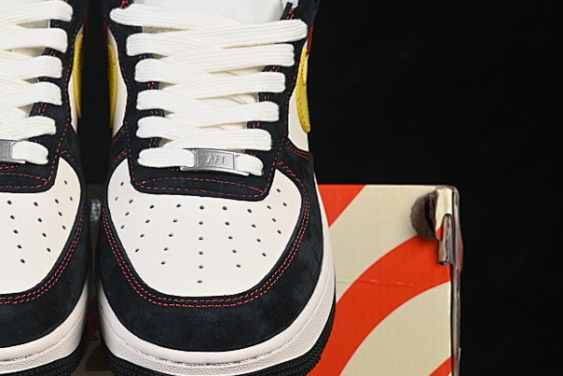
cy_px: 191
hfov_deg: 15.2
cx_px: 92
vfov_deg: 10.2
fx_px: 2096
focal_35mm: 134
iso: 160
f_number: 8
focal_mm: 50
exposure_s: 1/80
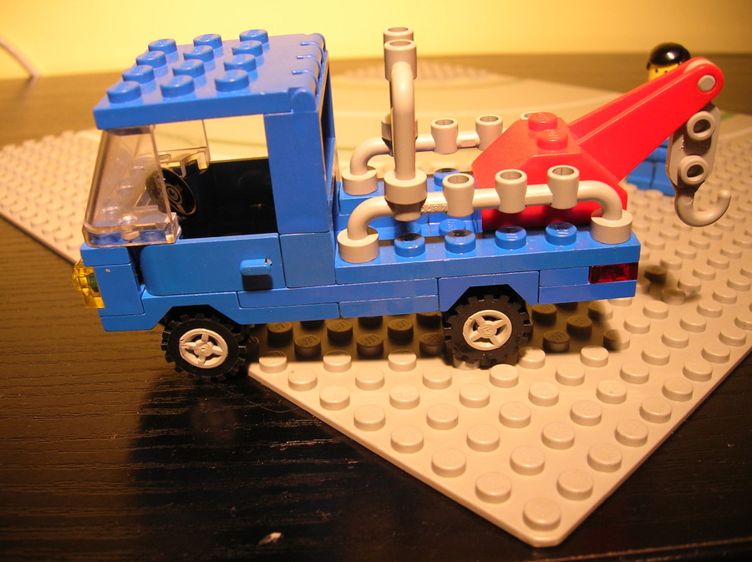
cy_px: 281
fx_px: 738
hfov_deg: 54.0
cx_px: 376
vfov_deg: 41.7
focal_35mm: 34
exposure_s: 1/7.4
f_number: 2.9
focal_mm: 5.7
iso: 50
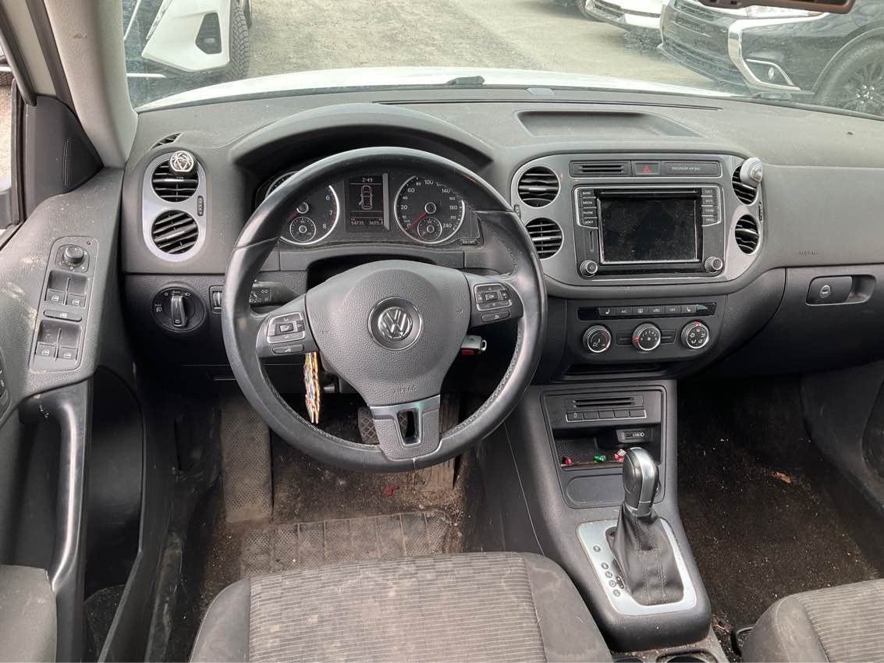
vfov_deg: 48.2
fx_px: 741
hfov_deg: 61.7
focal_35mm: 29
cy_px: 332
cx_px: 442
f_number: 1.8
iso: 32
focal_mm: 3
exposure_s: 1/122
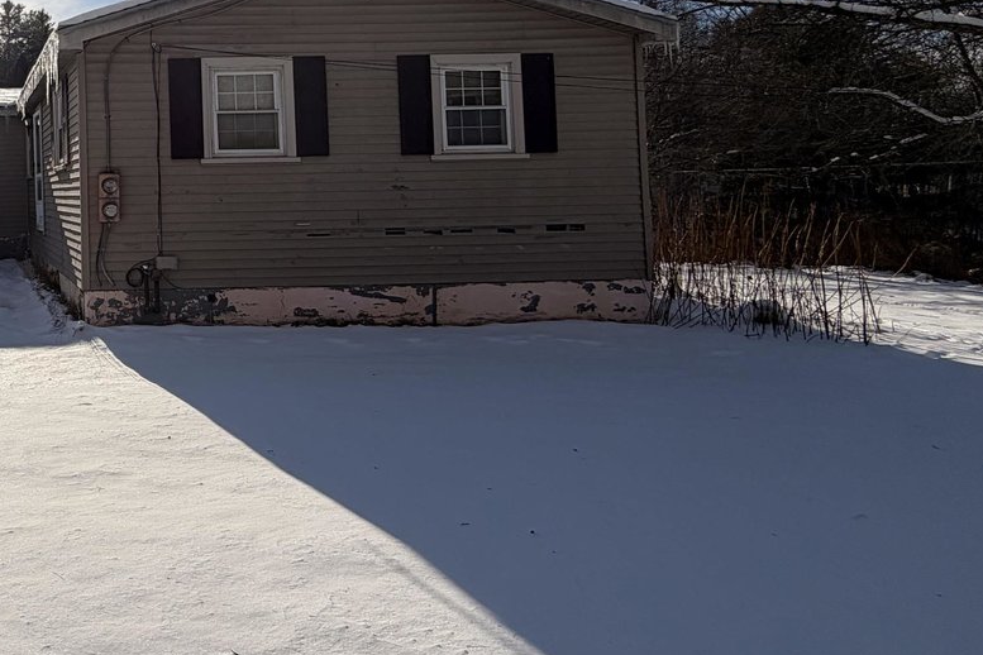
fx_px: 819
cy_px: 164
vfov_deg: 42.3
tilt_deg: +1.9
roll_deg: +0.3
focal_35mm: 30
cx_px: -10
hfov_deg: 49.8
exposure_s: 1/2506
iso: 20
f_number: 2.2
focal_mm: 2.22
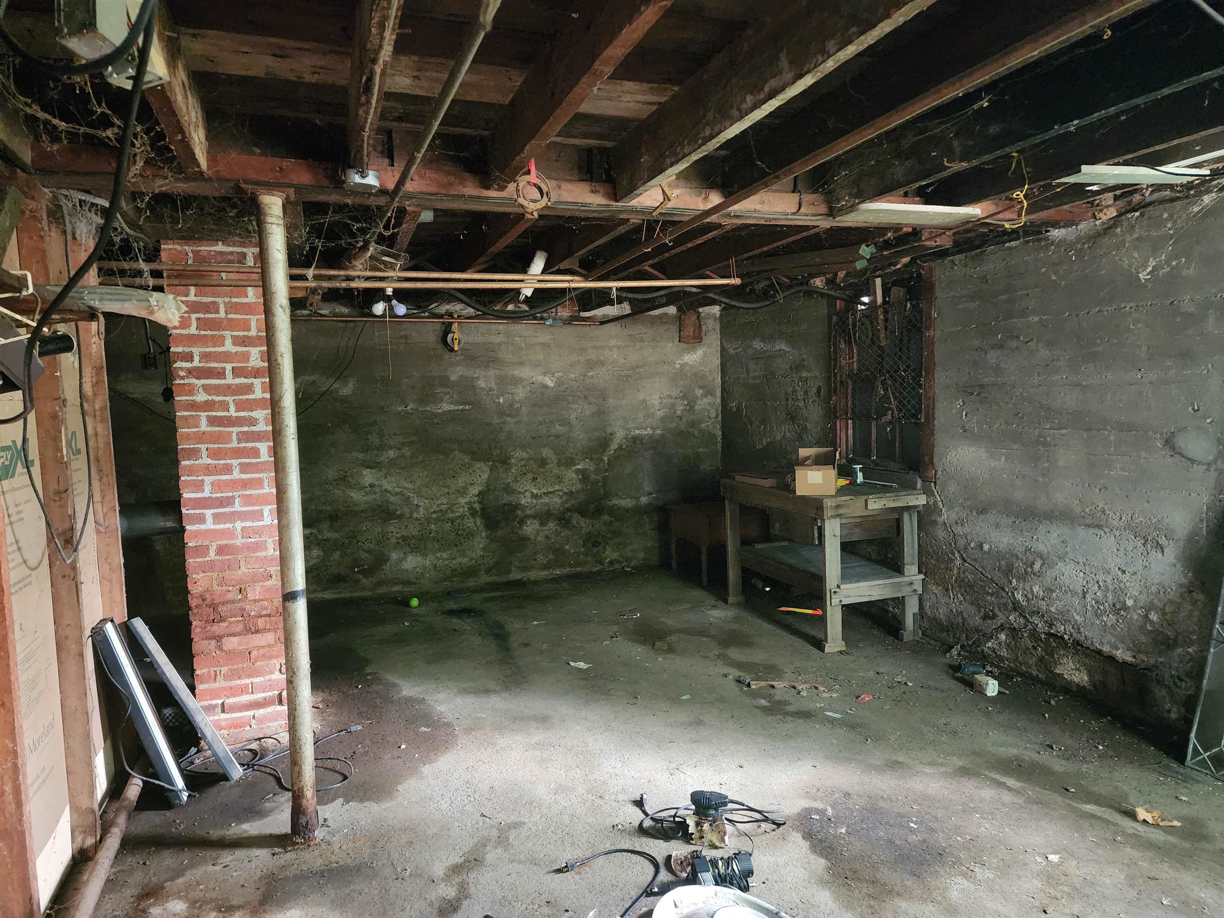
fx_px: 813
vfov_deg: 58.9
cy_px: 459
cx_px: 612
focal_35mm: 23
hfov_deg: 73.9
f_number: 1.8
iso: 1600
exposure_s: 1/24
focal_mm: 6.4
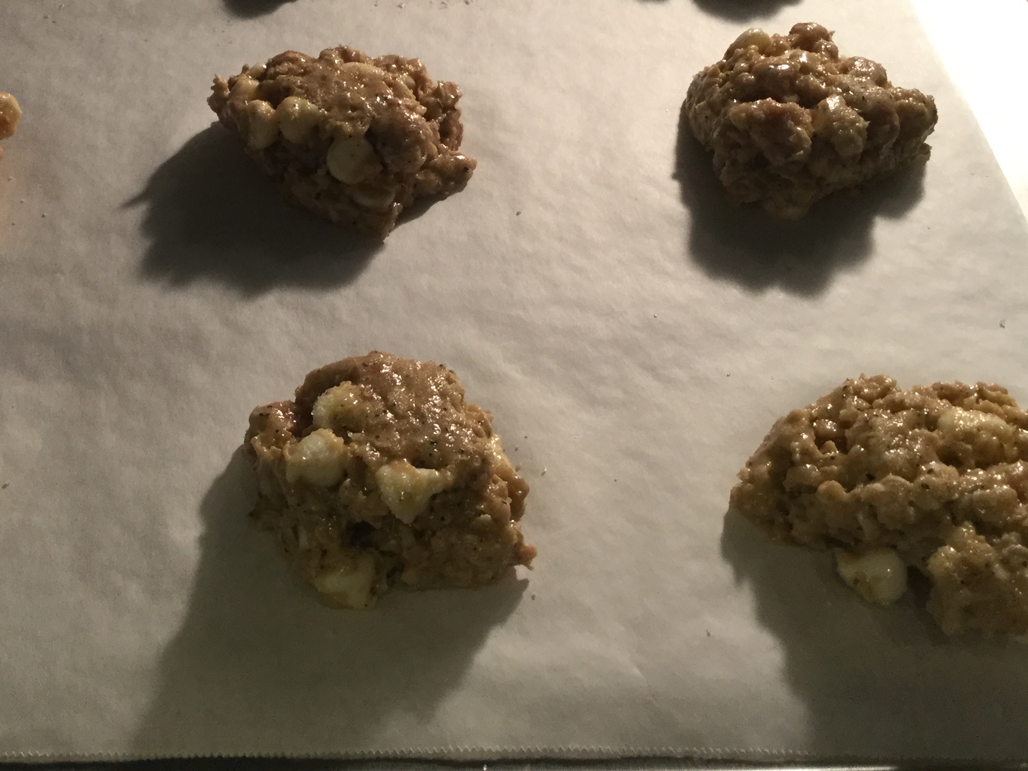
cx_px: 308
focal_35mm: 51
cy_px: 242
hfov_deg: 36.9
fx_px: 1515
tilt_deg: -44.9
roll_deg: -1.9
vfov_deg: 28.3
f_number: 2.4
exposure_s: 1/30
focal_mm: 3.3
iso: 100
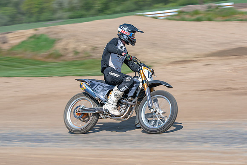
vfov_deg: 13.2
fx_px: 713
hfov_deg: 19.6
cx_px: 138
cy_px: 80
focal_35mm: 104
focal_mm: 86
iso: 100
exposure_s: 1/160
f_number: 8
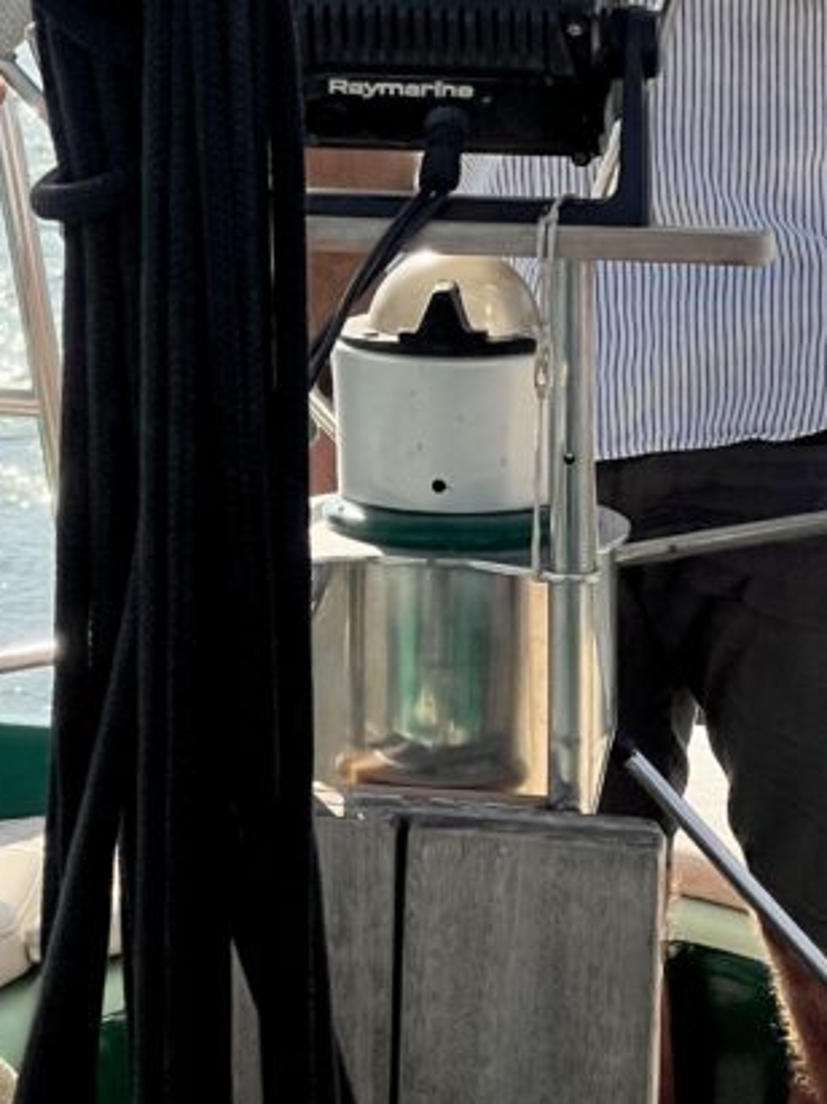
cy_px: -172
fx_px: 6119
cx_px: 3
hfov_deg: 7.7
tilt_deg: -8.3
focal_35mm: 192
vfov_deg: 10.2
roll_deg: +1.8
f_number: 2.8
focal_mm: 9
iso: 32
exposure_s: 1/943
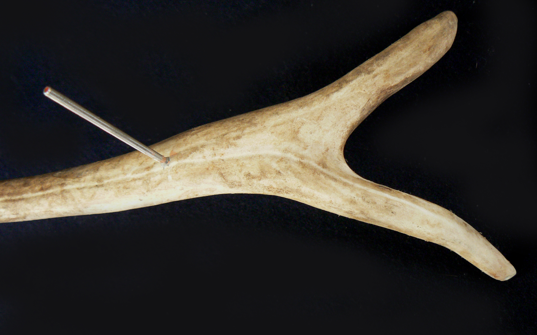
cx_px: 273
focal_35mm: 39
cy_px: 193
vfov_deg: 32.7
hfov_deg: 50.4
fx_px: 571
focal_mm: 6
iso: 200
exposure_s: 1/13
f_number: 2.8
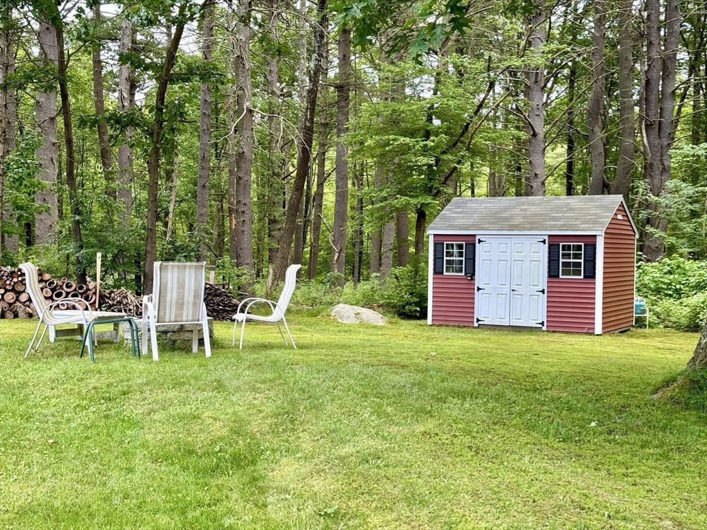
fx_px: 980
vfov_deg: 30.3
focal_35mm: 48
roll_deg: -1.1
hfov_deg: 39.7
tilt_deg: -2.7
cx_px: 354
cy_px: 265
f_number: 1.78
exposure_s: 1/221
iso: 64
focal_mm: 6.76
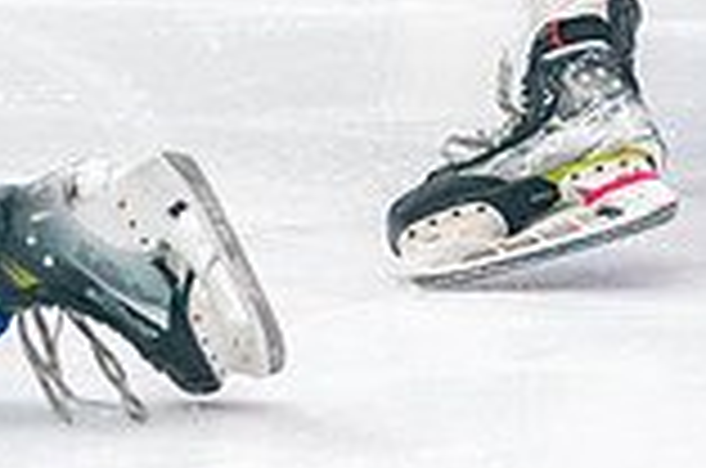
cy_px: -388
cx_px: 834
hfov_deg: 4.4
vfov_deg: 2.9
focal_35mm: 470
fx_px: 9198
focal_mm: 100
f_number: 2.8
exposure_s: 1/1000
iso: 3200
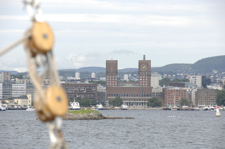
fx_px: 1264
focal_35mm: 202
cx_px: 112
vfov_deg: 6.8
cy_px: 74
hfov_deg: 10.2
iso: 250
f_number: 9.5
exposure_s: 1/350
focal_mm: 135
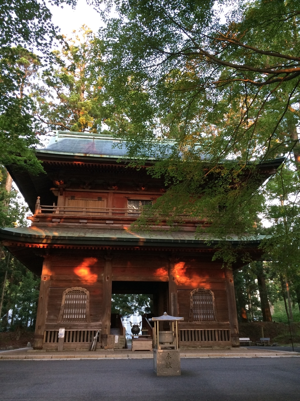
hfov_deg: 48.2
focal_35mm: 29
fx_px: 335
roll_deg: +1.3
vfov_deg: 61.7
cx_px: 150
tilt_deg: +20.5
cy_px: 200
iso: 100
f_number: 2.2
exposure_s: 1/30
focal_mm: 4.15
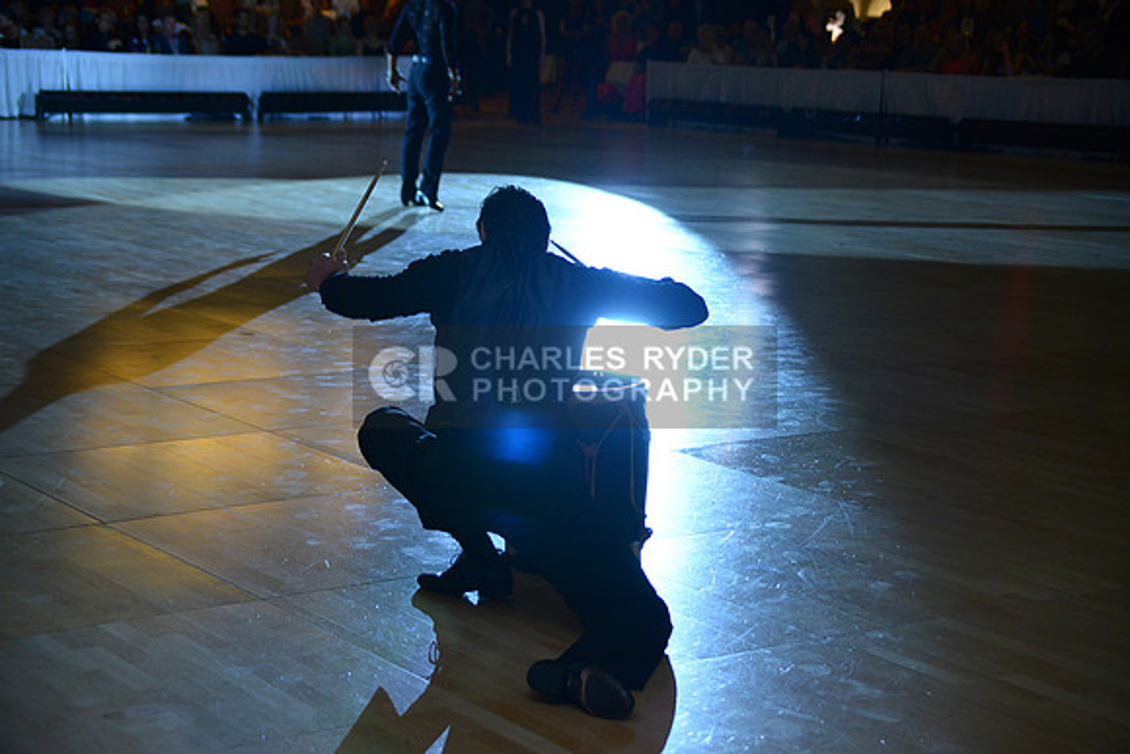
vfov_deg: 18.2
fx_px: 2355
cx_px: 565
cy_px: 377
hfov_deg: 27.0
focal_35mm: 75
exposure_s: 1/60
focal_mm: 75
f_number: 4.8
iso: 2000
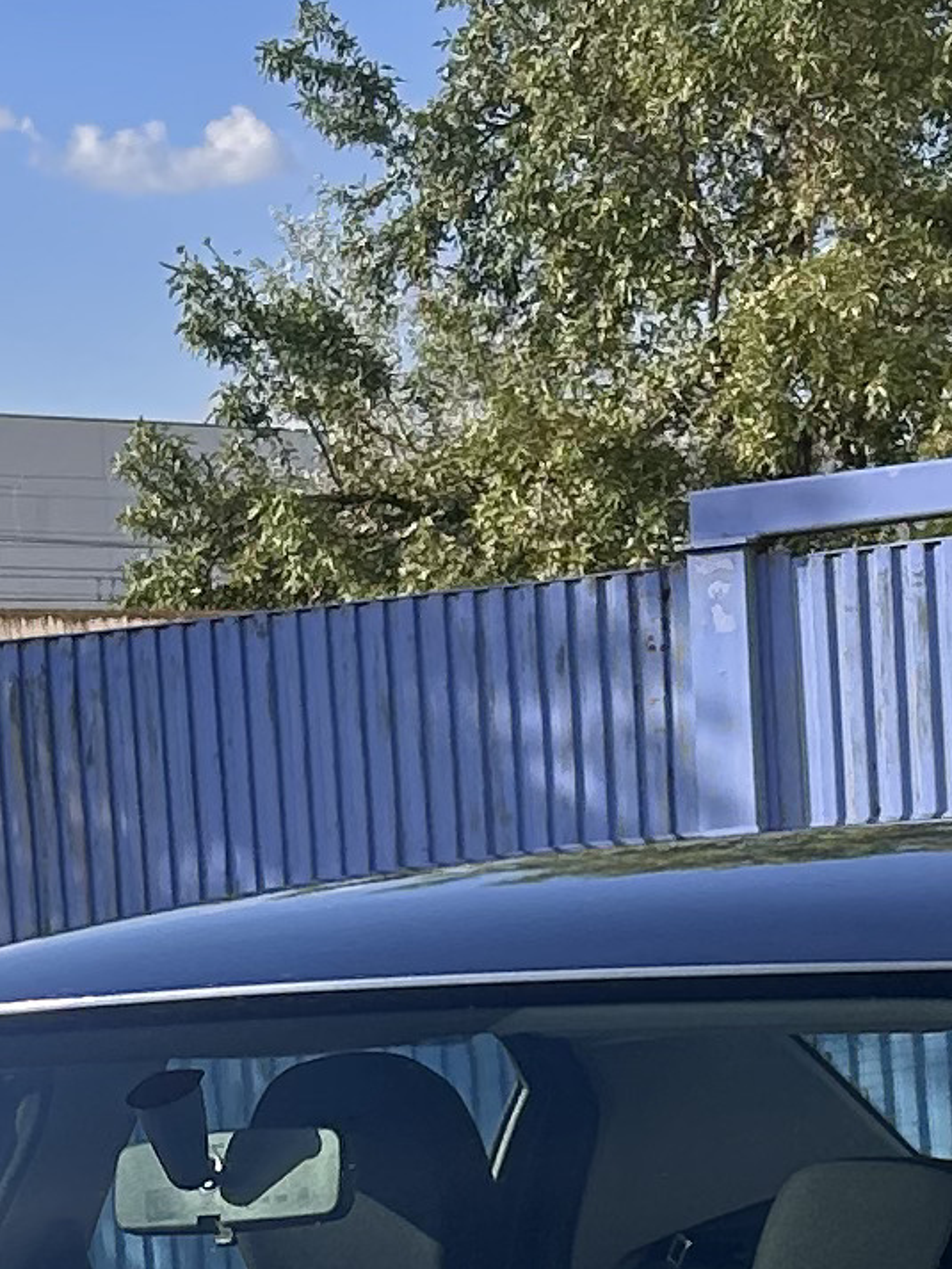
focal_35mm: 147
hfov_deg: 10.0
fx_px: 5389
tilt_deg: -5.5
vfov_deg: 13.1
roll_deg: +2.8
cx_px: -57
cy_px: 1543
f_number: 1.5
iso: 50
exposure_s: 1/2208
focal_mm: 5.7
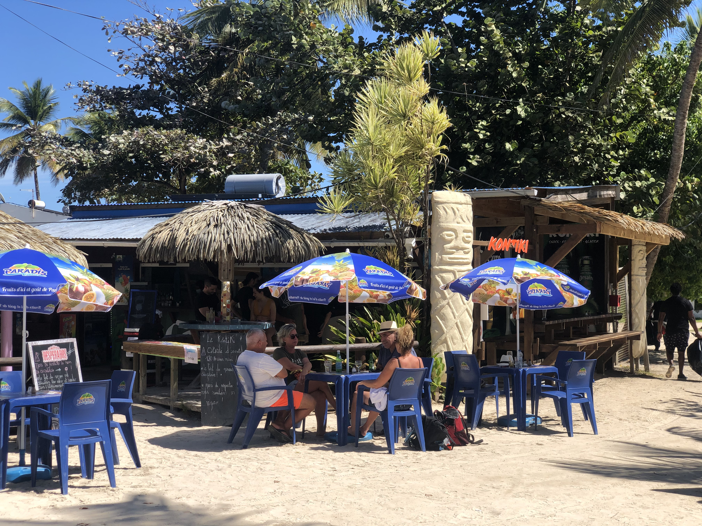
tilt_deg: +0.9
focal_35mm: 52
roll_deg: +0.4
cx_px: 351
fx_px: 1055
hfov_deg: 36.8
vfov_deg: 28.0
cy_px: 263
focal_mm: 6
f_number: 2.4
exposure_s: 1/827
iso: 16
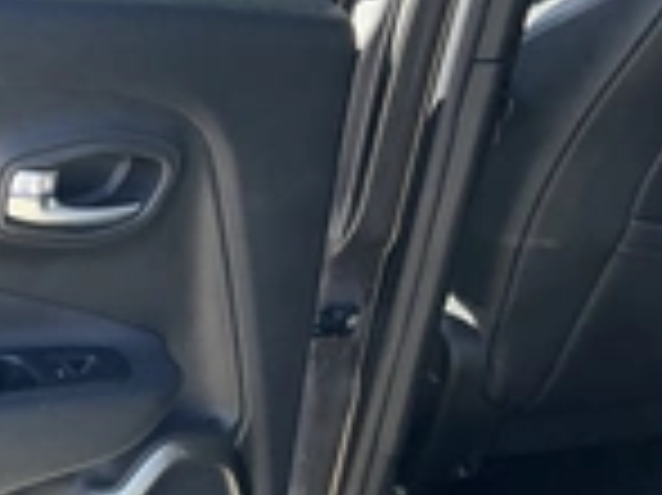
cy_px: 279
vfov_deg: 18.6
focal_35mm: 79
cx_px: -176
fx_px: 1510
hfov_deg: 22.4
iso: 25
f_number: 1.8
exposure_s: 1/190
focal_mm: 3
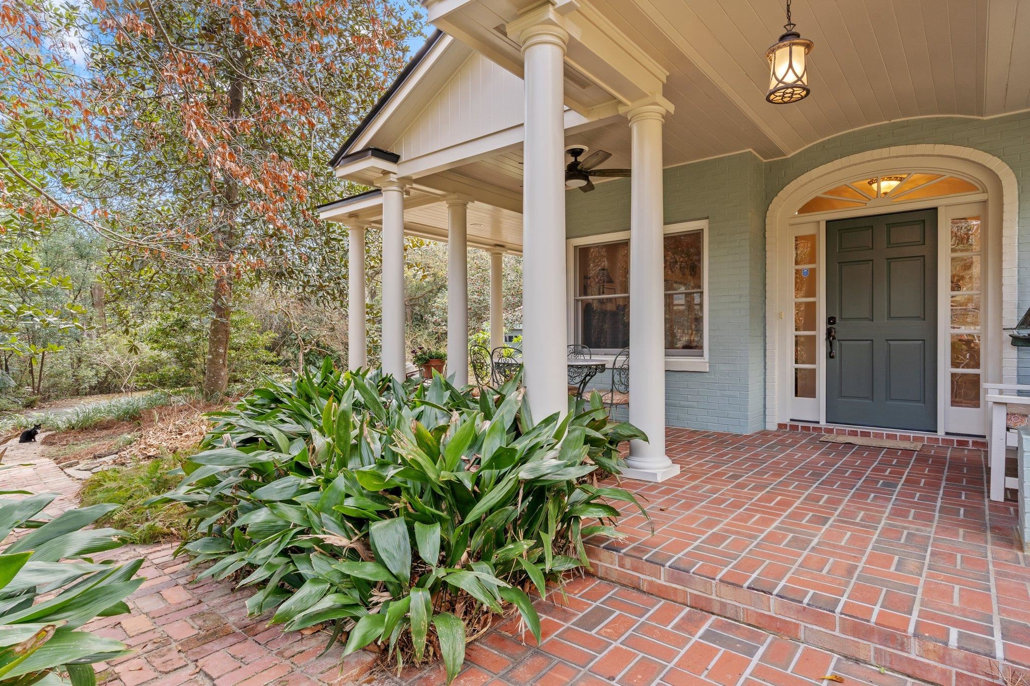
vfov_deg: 64.5
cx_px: 515
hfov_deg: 86.9
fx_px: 544
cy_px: 343
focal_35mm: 19
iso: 100
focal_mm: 19
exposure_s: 1/10
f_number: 9
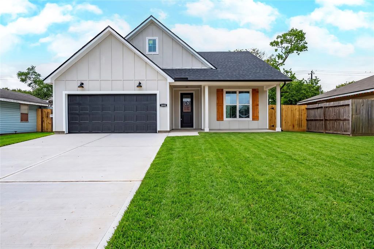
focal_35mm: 21
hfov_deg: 81.2
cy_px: 124
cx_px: 187
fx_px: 218
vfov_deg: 59.4
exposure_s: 1/100
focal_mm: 21
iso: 125
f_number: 11
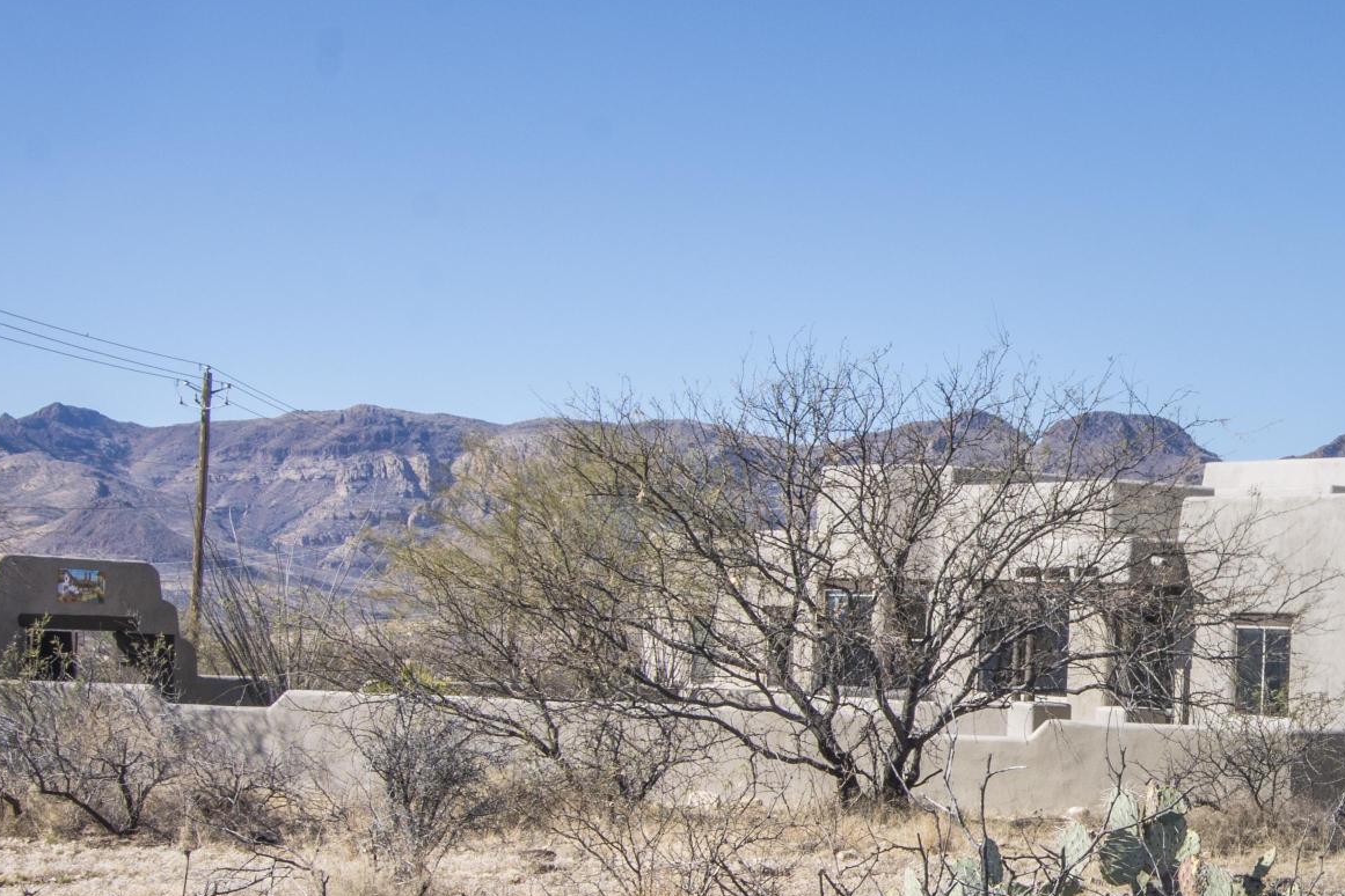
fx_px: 3474
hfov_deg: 21.2
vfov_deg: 14.7
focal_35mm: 93
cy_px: 575
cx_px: 1318
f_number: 13
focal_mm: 24
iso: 100
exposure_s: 1/125
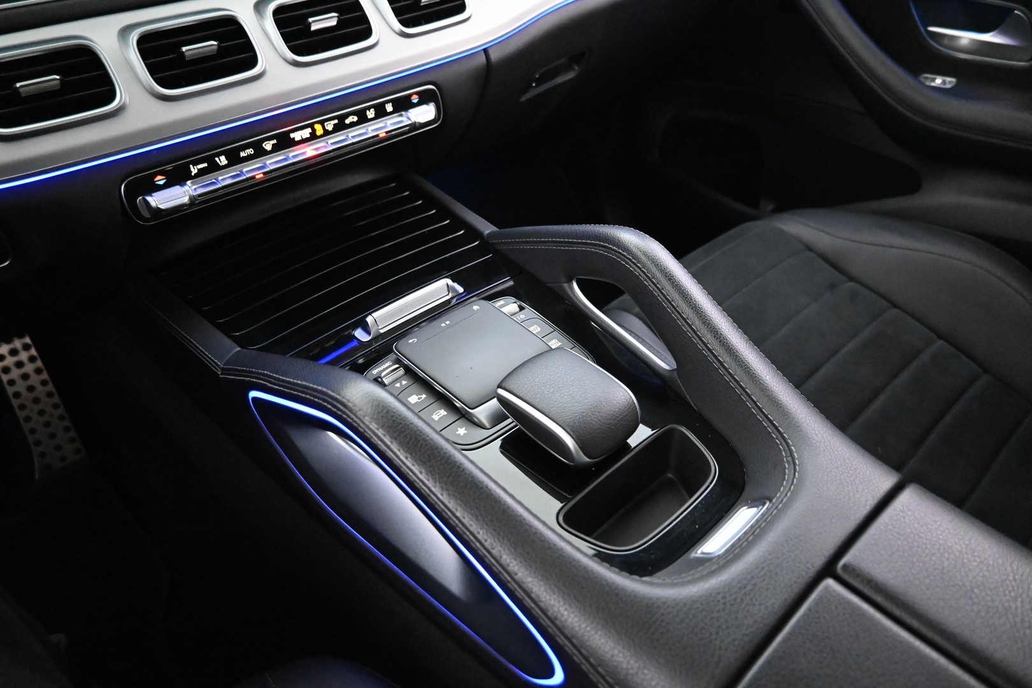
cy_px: 344
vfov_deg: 53.1
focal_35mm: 24
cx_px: 516
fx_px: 688
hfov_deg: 73.7
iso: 9000
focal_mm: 16
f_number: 3.5
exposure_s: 1/25
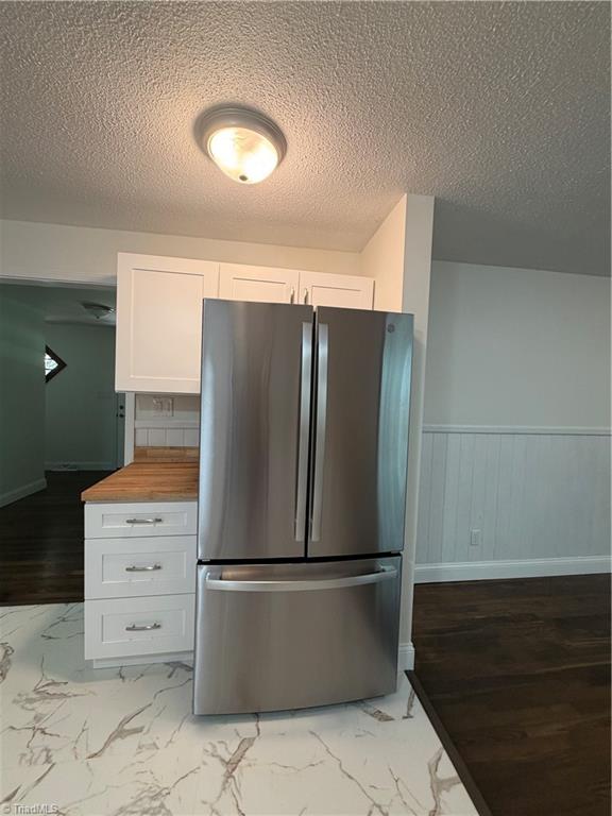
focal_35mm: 14
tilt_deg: -2.4
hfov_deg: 85.7
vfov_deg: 102.1
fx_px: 330
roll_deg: -2.4
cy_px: 408
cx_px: 306
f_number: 2.2
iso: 200
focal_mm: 2.22
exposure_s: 1/60
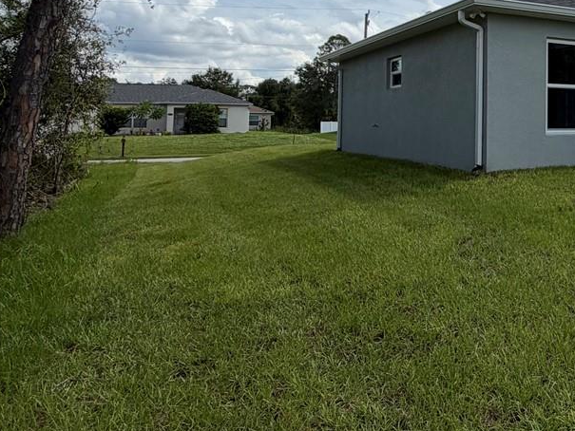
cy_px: 85
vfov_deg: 37.3
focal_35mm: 37
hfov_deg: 41.5
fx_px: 615
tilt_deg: +5.0
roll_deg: +0.0
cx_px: 610
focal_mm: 2.22
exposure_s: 1/1572
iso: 20
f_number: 2.2
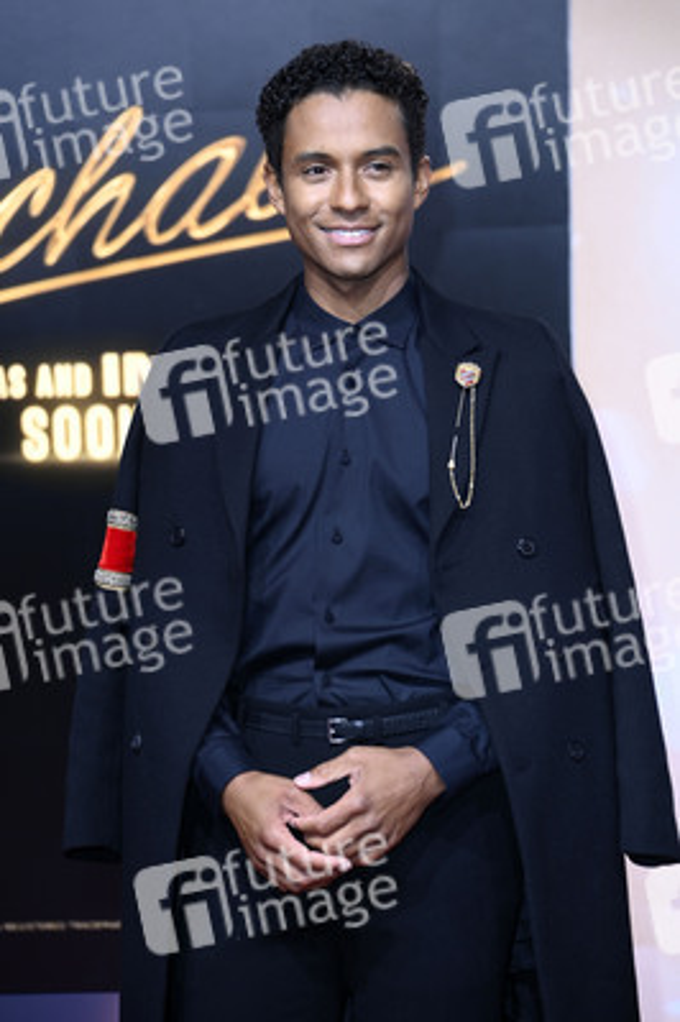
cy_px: 511
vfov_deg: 16.4
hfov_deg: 10.9
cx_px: 340
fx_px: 3548
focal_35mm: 125
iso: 500
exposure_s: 1/250
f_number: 5.6
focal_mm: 125
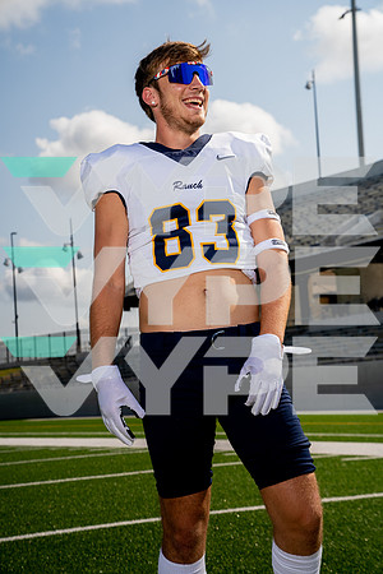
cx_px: 192
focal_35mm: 70
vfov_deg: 28.8
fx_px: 1117
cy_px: 287
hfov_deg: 19.5
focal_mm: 70
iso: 100
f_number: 7.1
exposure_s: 1/250
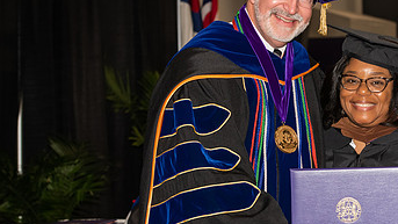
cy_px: 128
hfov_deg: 17.2
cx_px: 307
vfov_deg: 9.8
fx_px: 1309
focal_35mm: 124
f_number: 5.6
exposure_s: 1/200
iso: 1000
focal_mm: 70
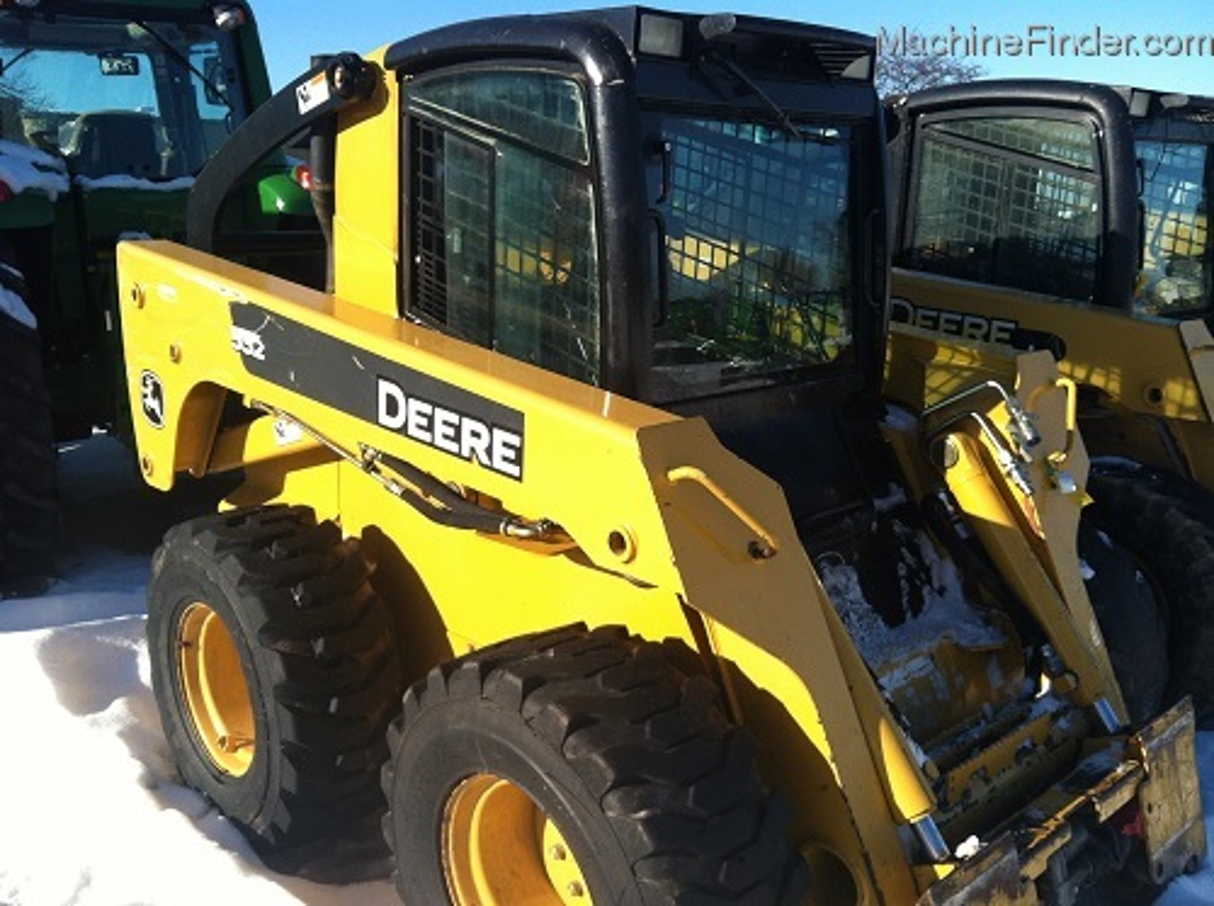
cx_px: 607
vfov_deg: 40.6
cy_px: 453
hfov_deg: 52.7
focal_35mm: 35
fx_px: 1225
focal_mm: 3.85
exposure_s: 1/938
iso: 80
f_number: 2.8
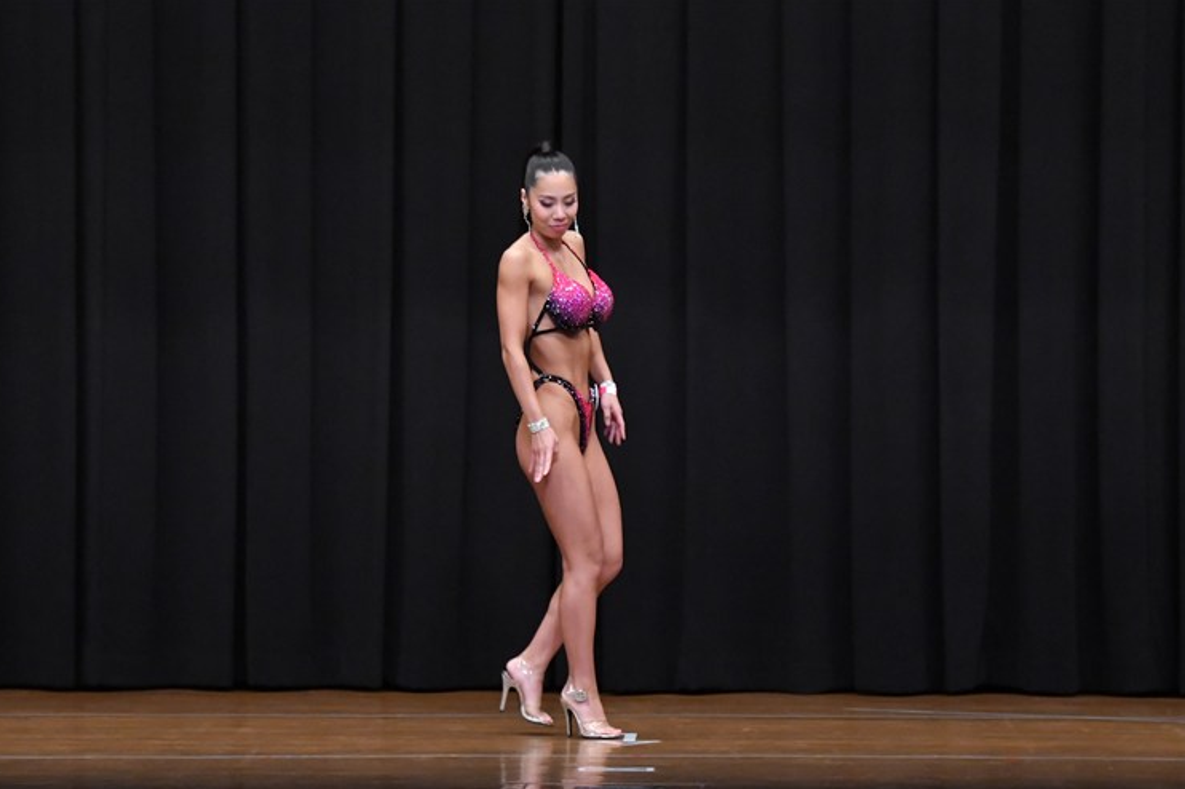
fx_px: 6942
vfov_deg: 6.5
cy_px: 409
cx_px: 608
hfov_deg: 9.8
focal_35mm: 211
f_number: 5.6
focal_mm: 135
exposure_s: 1/400
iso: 6400
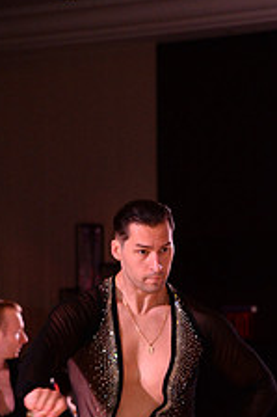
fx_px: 2751
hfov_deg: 5.7
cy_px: 518
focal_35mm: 238
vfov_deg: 8.6
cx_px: 302
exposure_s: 1/250
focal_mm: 92
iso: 2500
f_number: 5.6
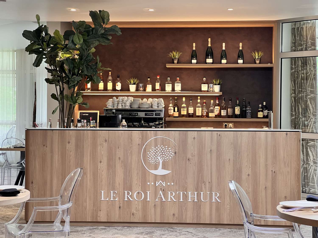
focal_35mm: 77
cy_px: 119
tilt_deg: -1.5
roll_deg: -0.5
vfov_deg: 19.1
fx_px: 707
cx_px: 159
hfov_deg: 25.3
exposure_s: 1/100
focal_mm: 9
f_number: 2.8
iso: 200
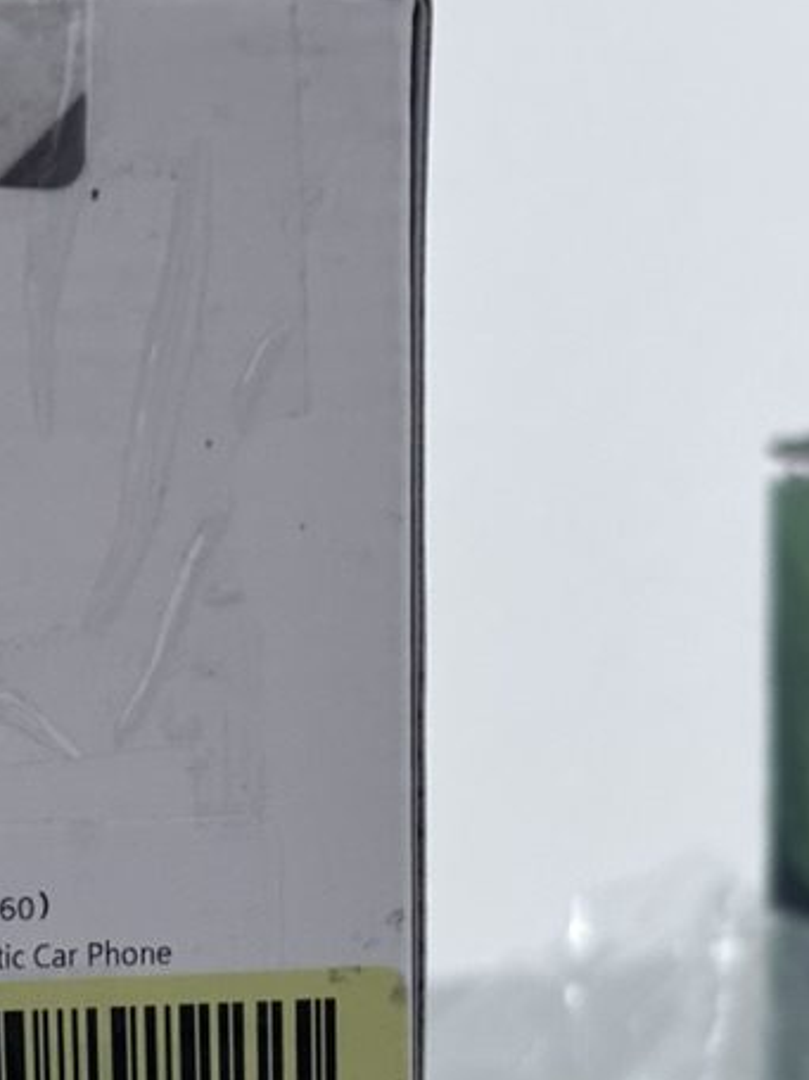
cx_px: 95
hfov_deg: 12.6
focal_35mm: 117
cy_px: 1014
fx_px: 3648
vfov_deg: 16.6
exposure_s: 1/53
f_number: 1.6
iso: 160
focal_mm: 5.96
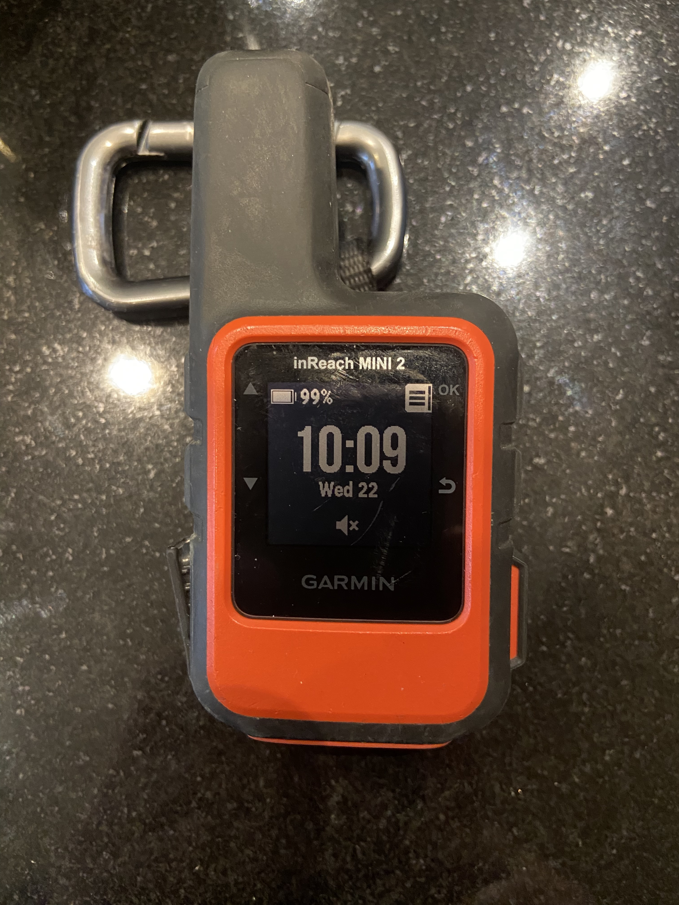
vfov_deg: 69.4
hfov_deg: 54.9
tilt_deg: -83.9
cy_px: 452
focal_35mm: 25
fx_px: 654
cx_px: 340
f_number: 1.8
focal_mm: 4.25
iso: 500
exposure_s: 1/30
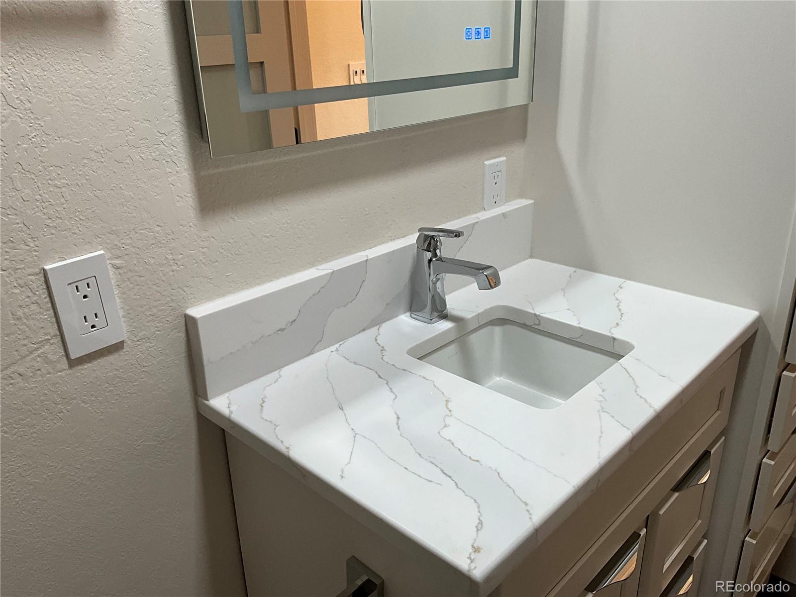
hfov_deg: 61.7
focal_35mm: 29
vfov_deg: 48.2
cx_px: 398
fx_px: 667
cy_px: 298
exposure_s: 1/60
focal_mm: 3
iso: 64
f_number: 1.8
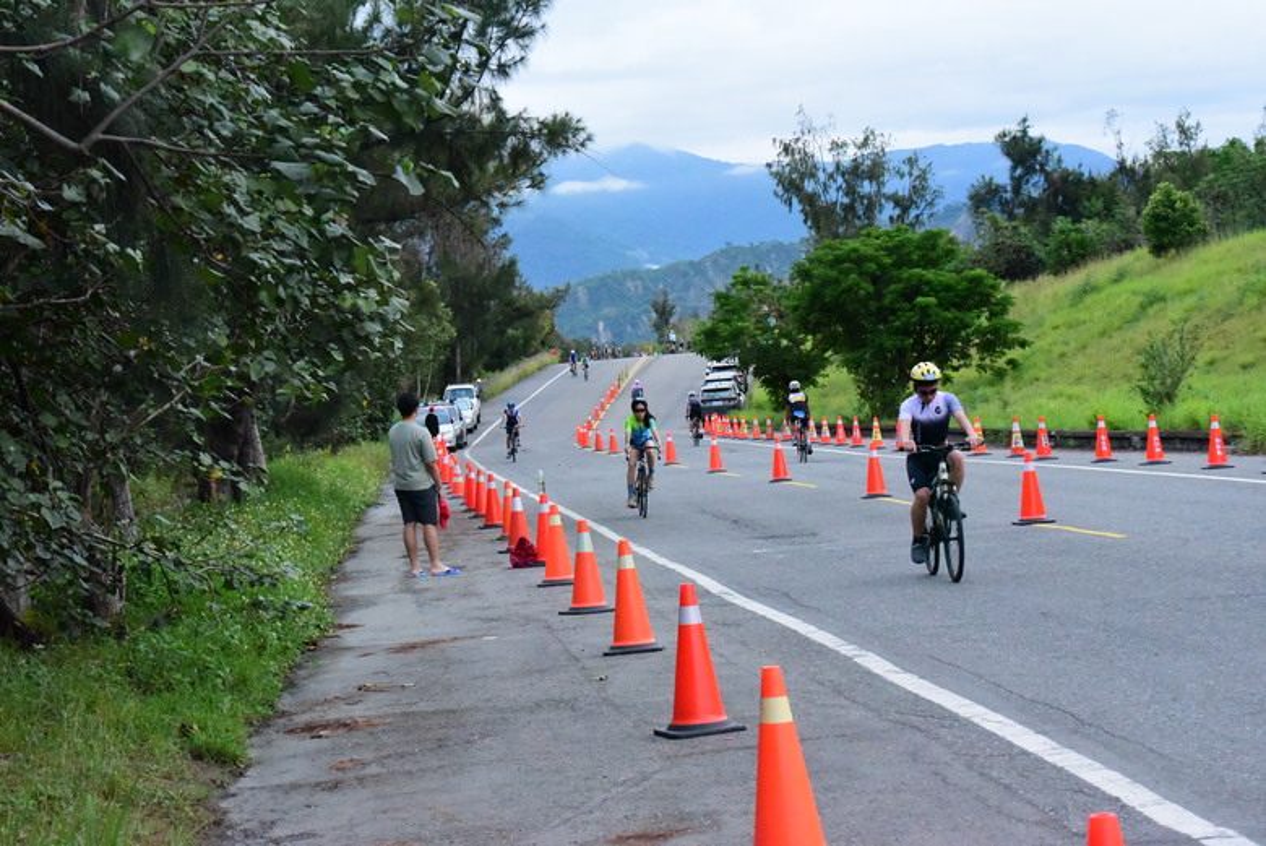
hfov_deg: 21.4
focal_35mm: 95
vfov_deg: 14.4
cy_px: 423
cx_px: 633
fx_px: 3343
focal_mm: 95
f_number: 11
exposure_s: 1/2000
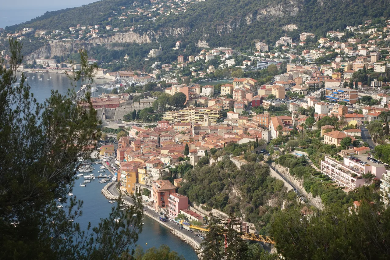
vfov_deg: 19.5
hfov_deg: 28.8
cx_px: 195
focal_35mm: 70
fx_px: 758
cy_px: 130
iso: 125
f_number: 4
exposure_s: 1/640
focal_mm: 25.7
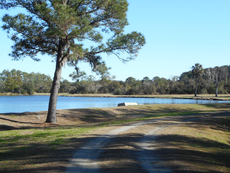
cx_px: 115
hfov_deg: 29.0
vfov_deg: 21.9
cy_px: 86
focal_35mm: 67
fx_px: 445
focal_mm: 12
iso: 80
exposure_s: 1/200
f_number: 5.3
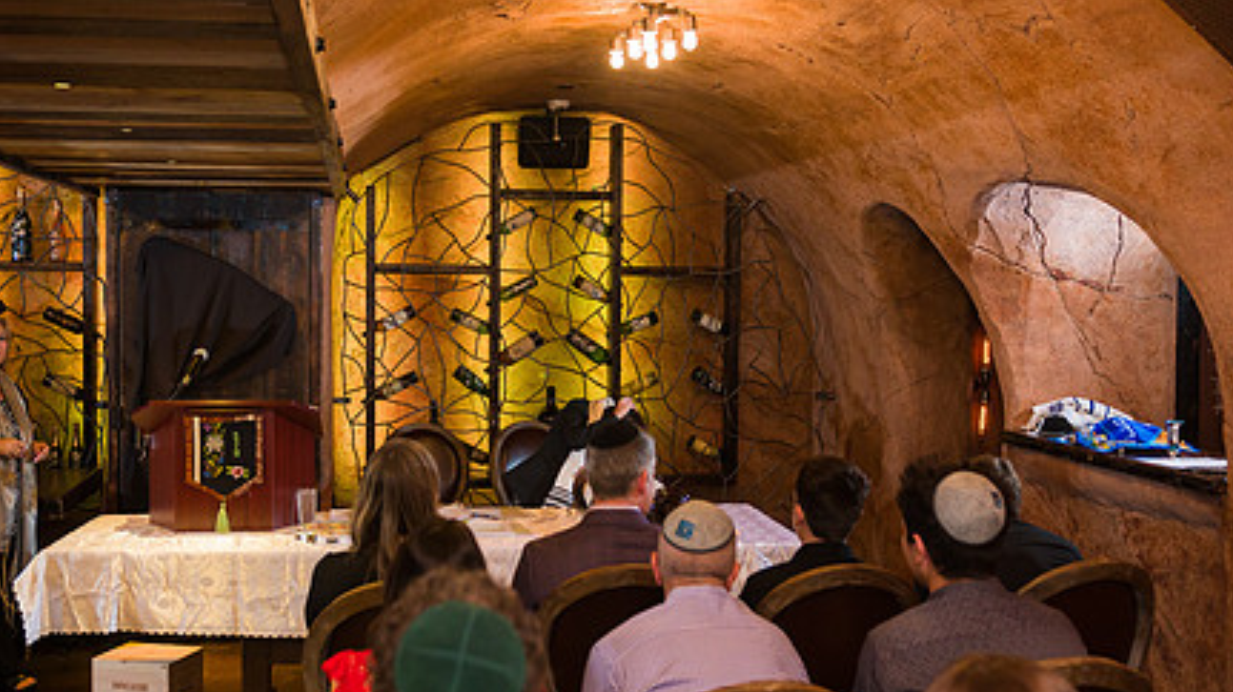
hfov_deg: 48.3
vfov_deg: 28.3
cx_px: 575
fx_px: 1373
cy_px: 338
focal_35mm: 42
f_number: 4
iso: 1250
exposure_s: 1/200
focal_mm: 28
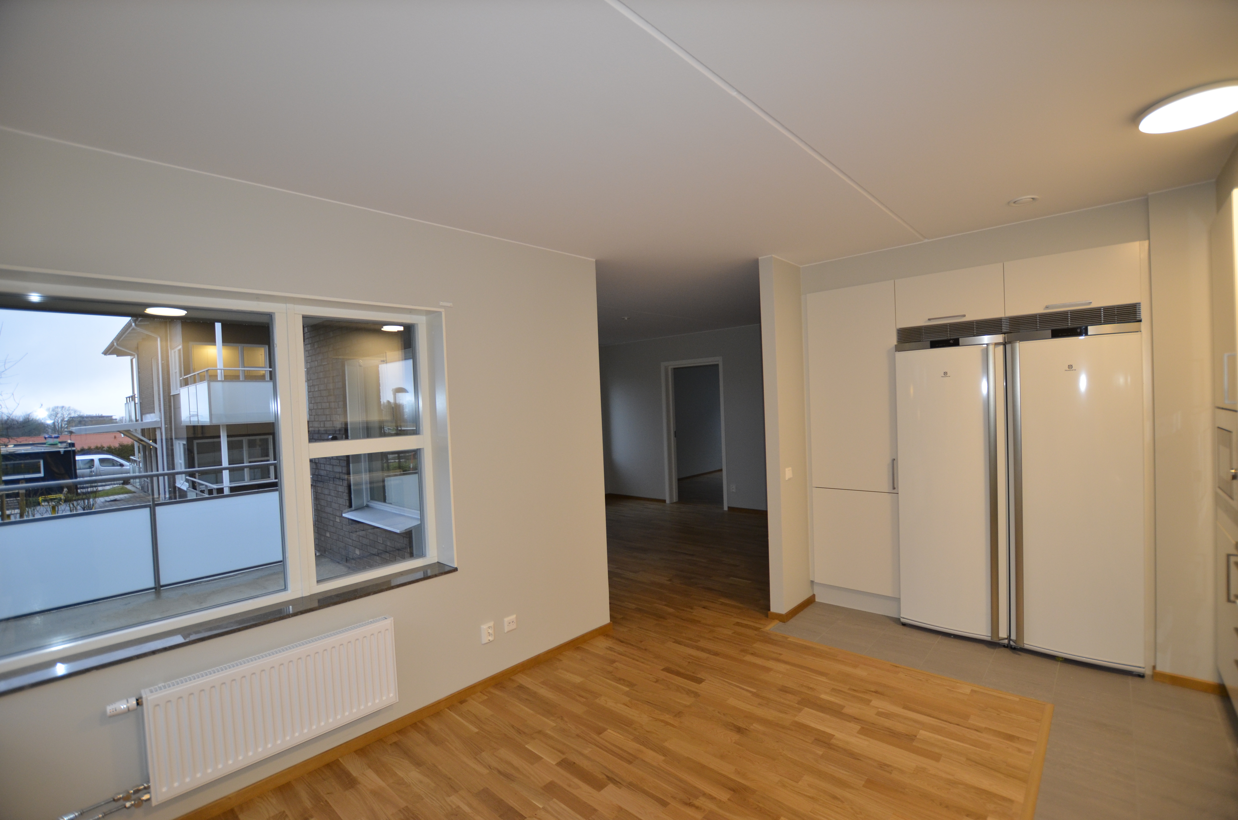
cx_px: 619
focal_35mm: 15
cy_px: 410
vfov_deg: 77.1
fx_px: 515
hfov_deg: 100.5
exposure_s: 1/60
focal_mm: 10
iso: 450
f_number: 3.5
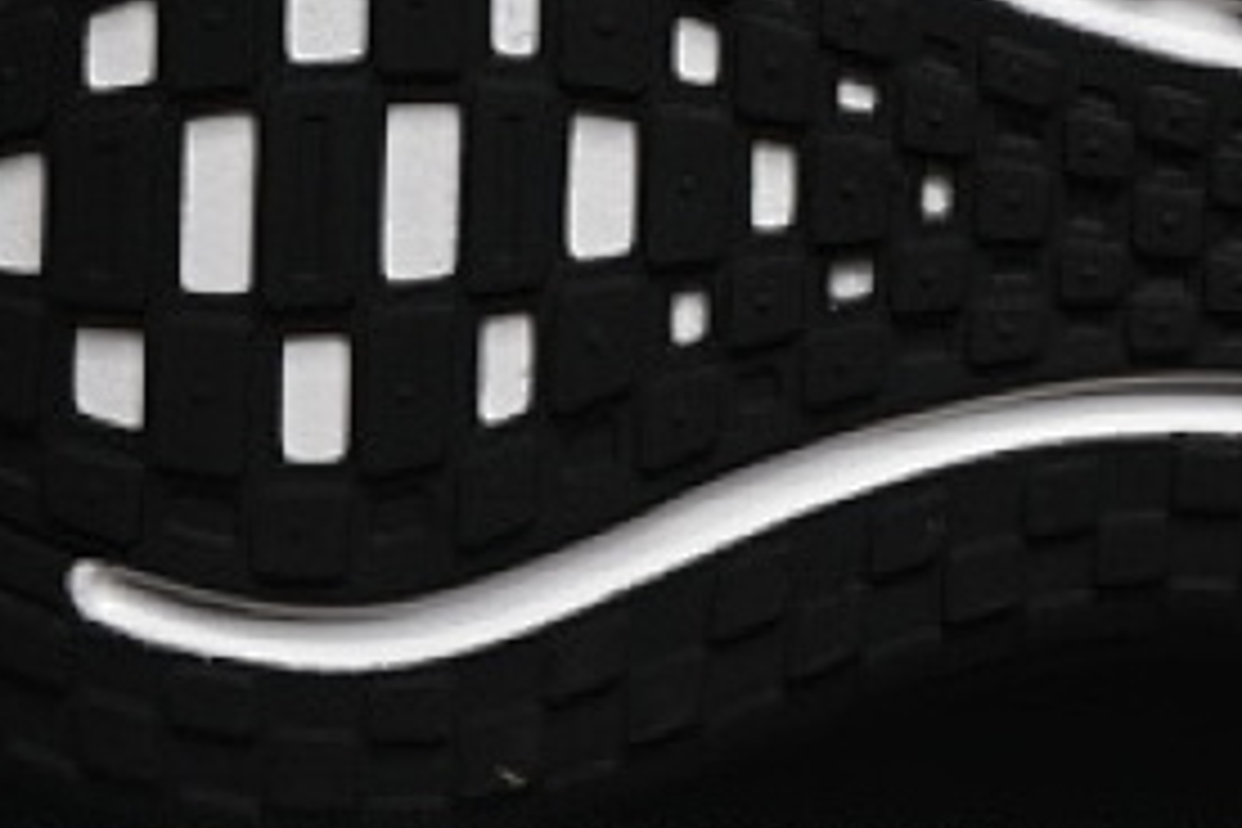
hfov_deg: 7.0
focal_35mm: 294
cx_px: 1116
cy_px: -148
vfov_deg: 4.7
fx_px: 10142
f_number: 6.3
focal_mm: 50
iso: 160
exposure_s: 1/40
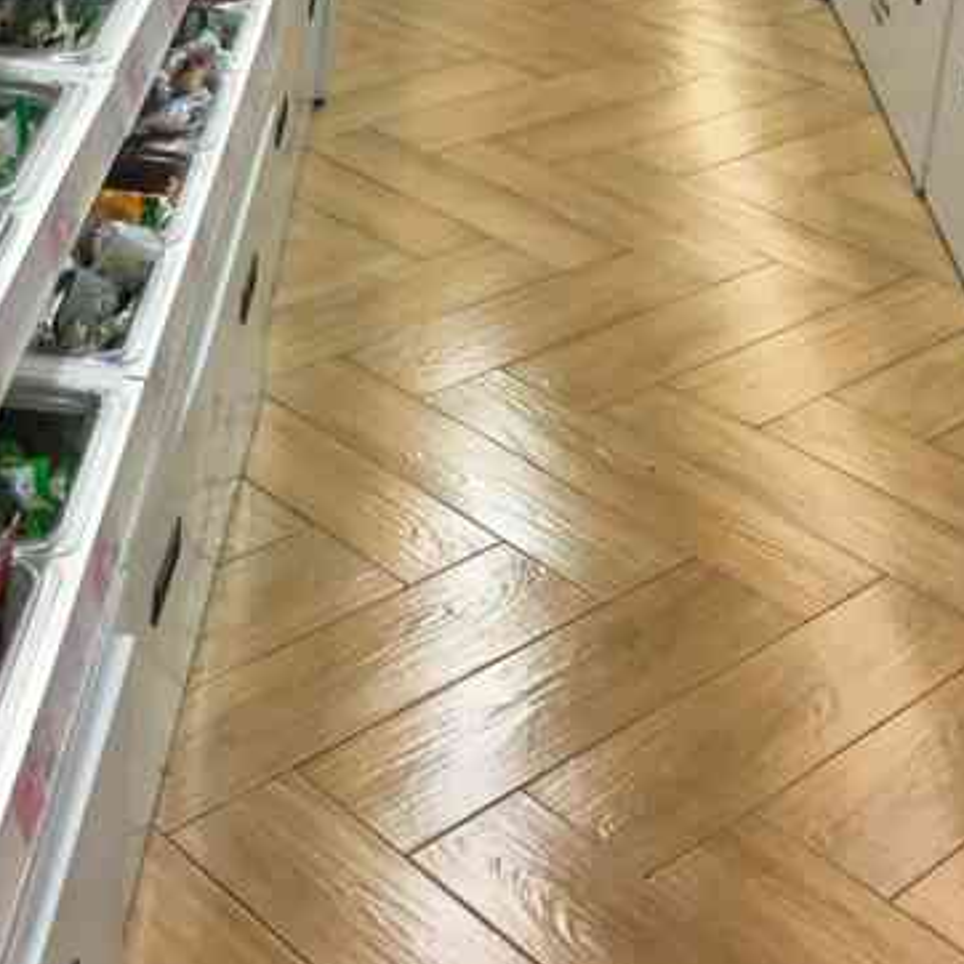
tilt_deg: -18.0
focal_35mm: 66
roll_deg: -3.8
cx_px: 352
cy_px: -9
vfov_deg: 24.8
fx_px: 2079
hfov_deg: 26.0
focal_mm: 4.15
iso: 32
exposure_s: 1/33
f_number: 2.2
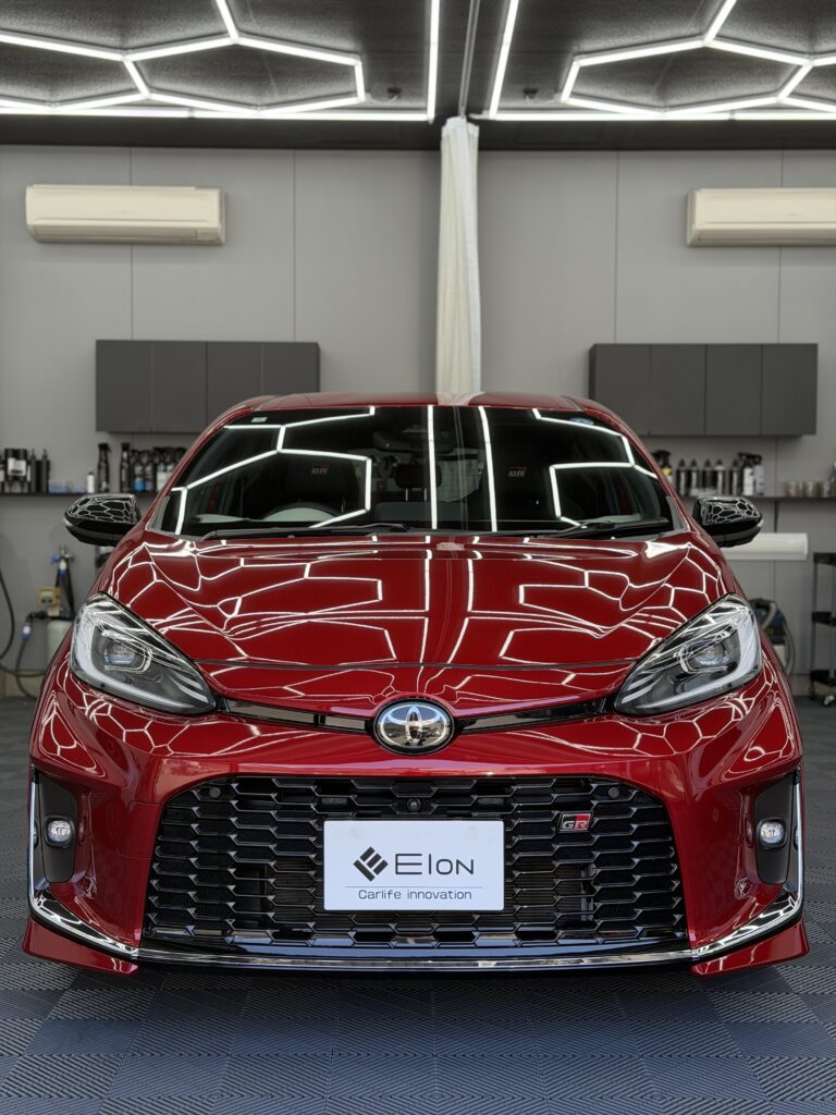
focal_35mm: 48
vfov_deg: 39.7
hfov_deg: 30.3
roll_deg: -0.6
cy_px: 558
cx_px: 418
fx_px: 1546
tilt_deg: -1.6
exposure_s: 1/236
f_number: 1.78
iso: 64
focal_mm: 6.76
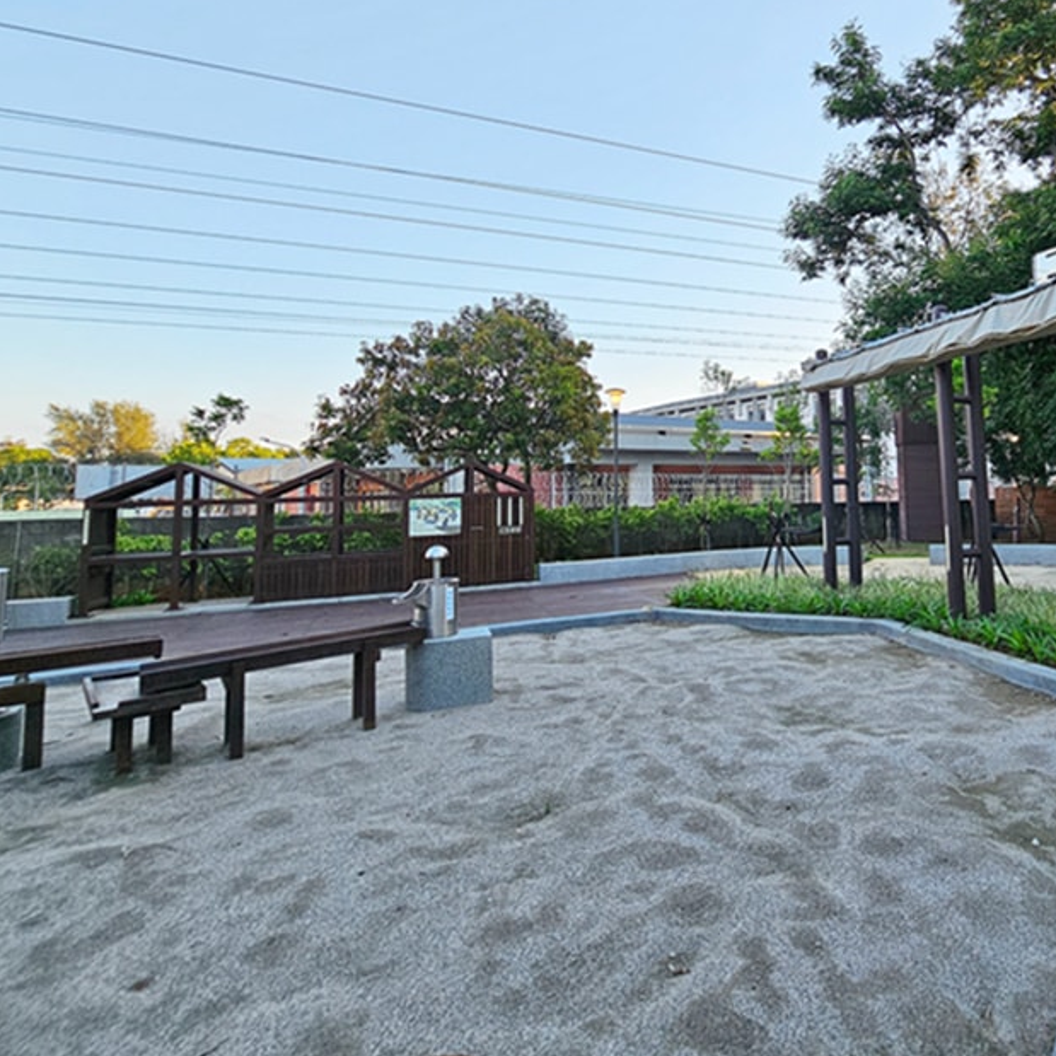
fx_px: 656
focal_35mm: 19
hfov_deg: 72.5
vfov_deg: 76.9
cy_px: 428
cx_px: 788
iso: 50
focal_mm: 2.2
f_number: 2.2
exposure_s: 1/328
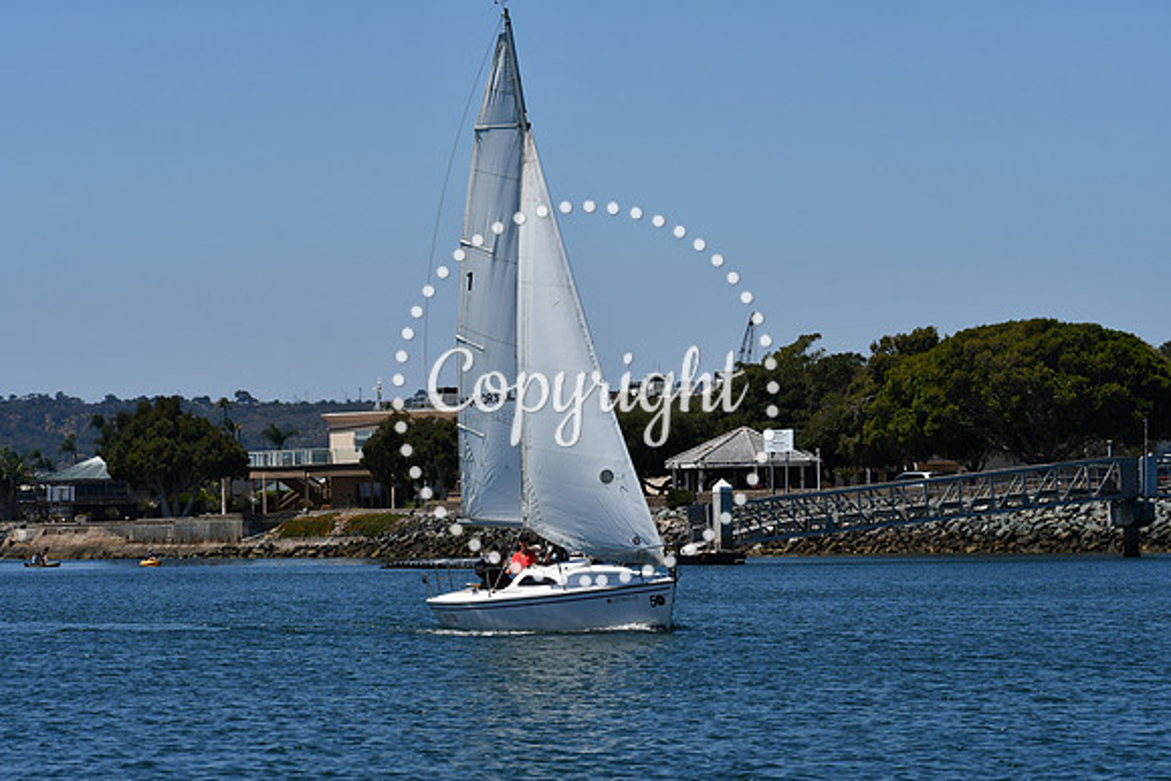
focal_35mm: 153
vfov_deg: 9.0
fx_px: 4978
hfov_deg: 13.4
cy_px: 390
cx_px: 586
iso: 100
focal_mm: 102
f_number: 9
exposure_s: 1/640
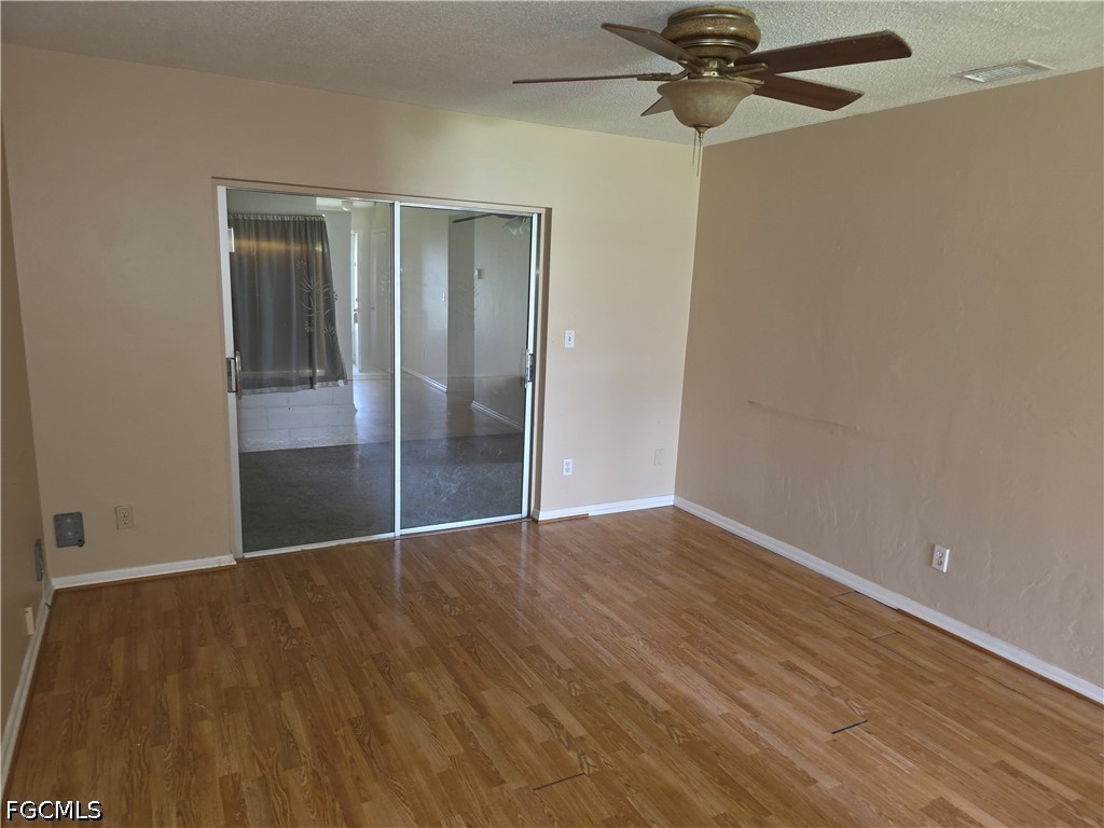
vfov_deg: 58.9
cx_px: 552
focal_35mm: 23
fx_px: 734
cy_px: 414
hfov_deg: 73.9
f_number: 1.7
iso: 160
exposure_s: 1/12
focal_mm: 6.3
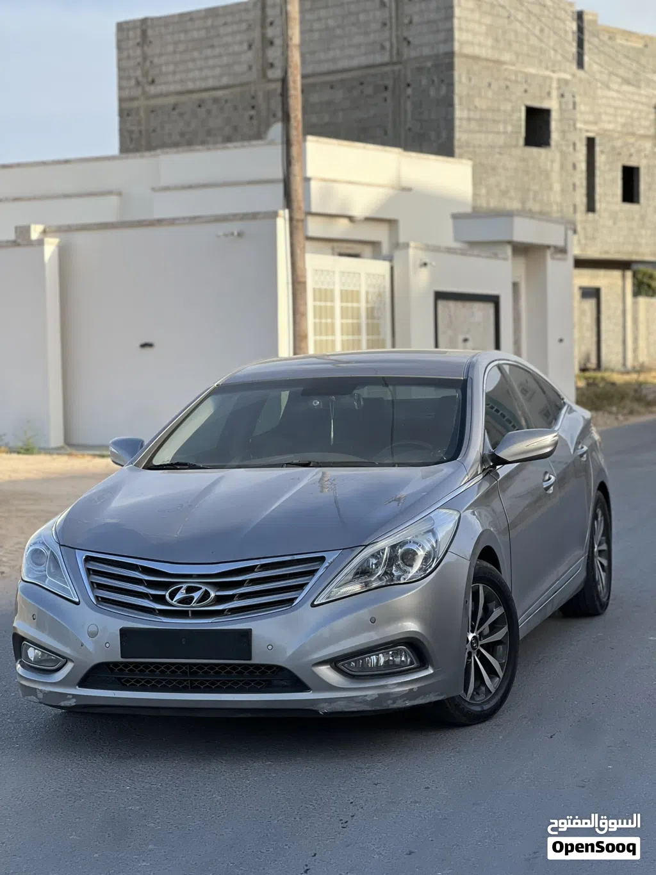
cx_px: 328
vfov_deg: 25.3
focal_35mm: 77
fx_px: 1945
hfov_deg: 19.1
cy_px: 438
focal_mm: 9
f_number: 2.8
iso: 25
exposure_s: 1/264
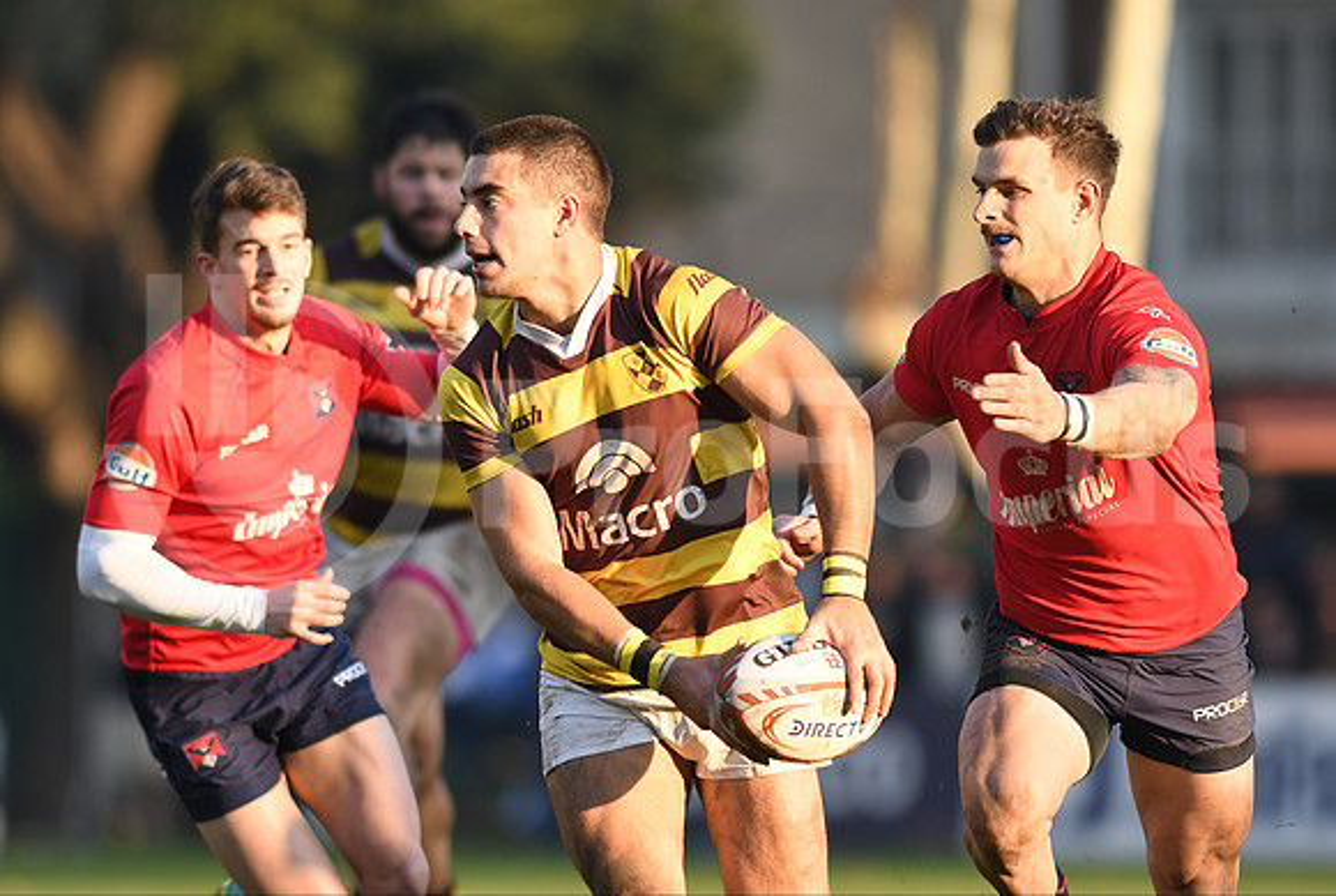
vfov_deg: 3.1
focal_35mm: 450
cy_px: 448
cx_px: 668
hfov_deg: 4.6
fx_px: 16730
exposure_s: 1/1600
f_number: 2.8
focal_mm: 300
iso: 500
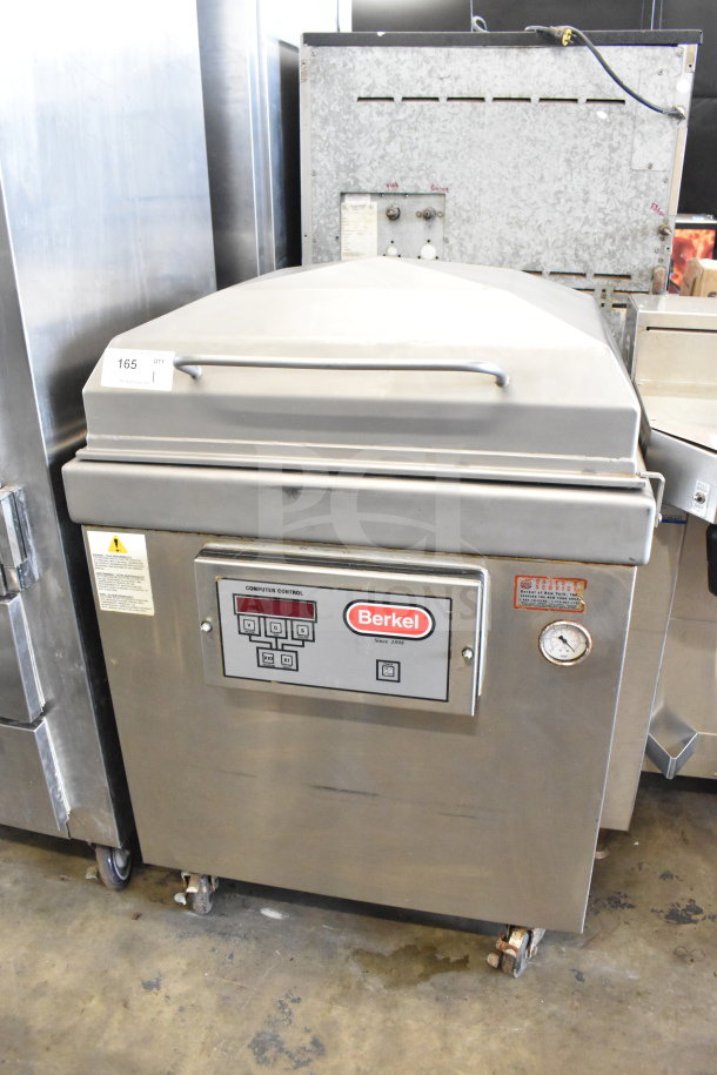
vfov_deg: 67.4
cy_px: 538
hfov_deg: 47.9
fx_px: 807
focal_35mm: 27
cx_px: 358
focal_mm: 18
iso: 6400
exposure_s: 1/125
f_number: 5.6
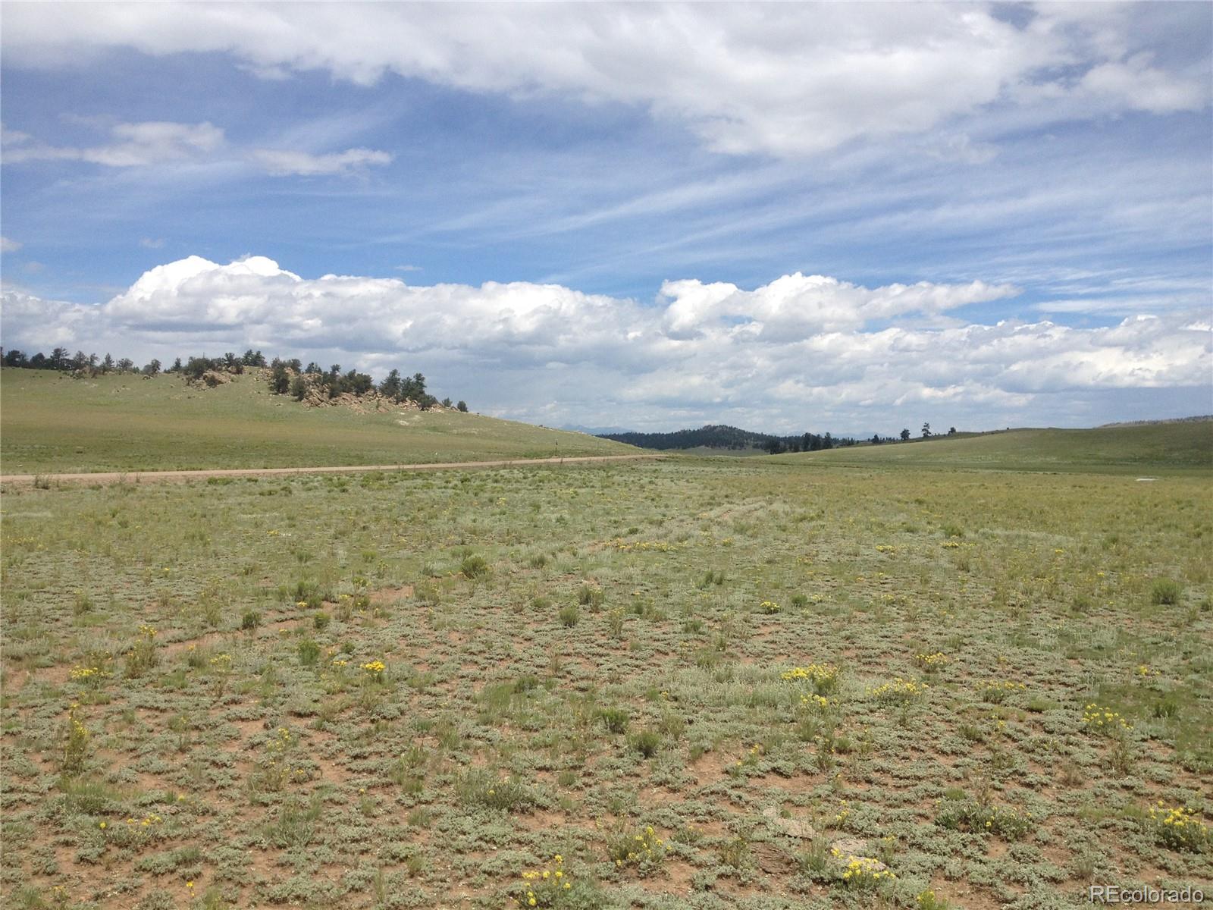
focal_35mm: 35
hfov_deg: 52.6
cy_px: 455
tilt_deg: -1.8
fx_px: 1226
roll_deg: -0.1
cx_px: 606
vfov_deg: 40.7
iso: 50
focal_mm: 4.28
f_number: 2.4
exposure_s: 1/2762
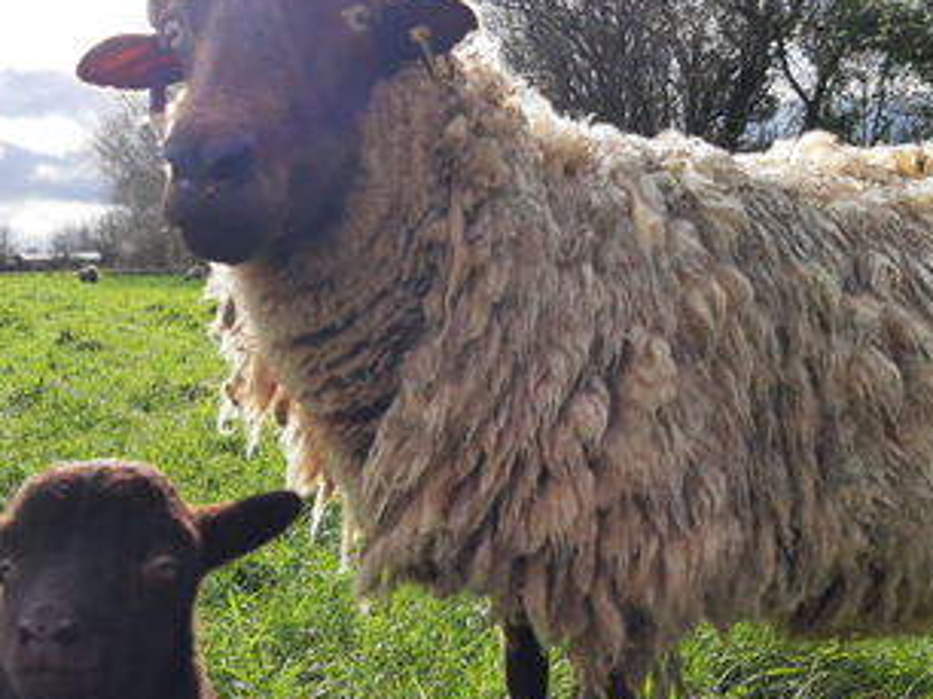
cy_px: 380
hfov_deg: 46.0
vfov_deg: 35.9
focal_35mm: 40
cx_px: 303
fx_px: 1077
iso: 40
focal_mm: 3.93
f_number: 1.7
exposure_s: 1/1340
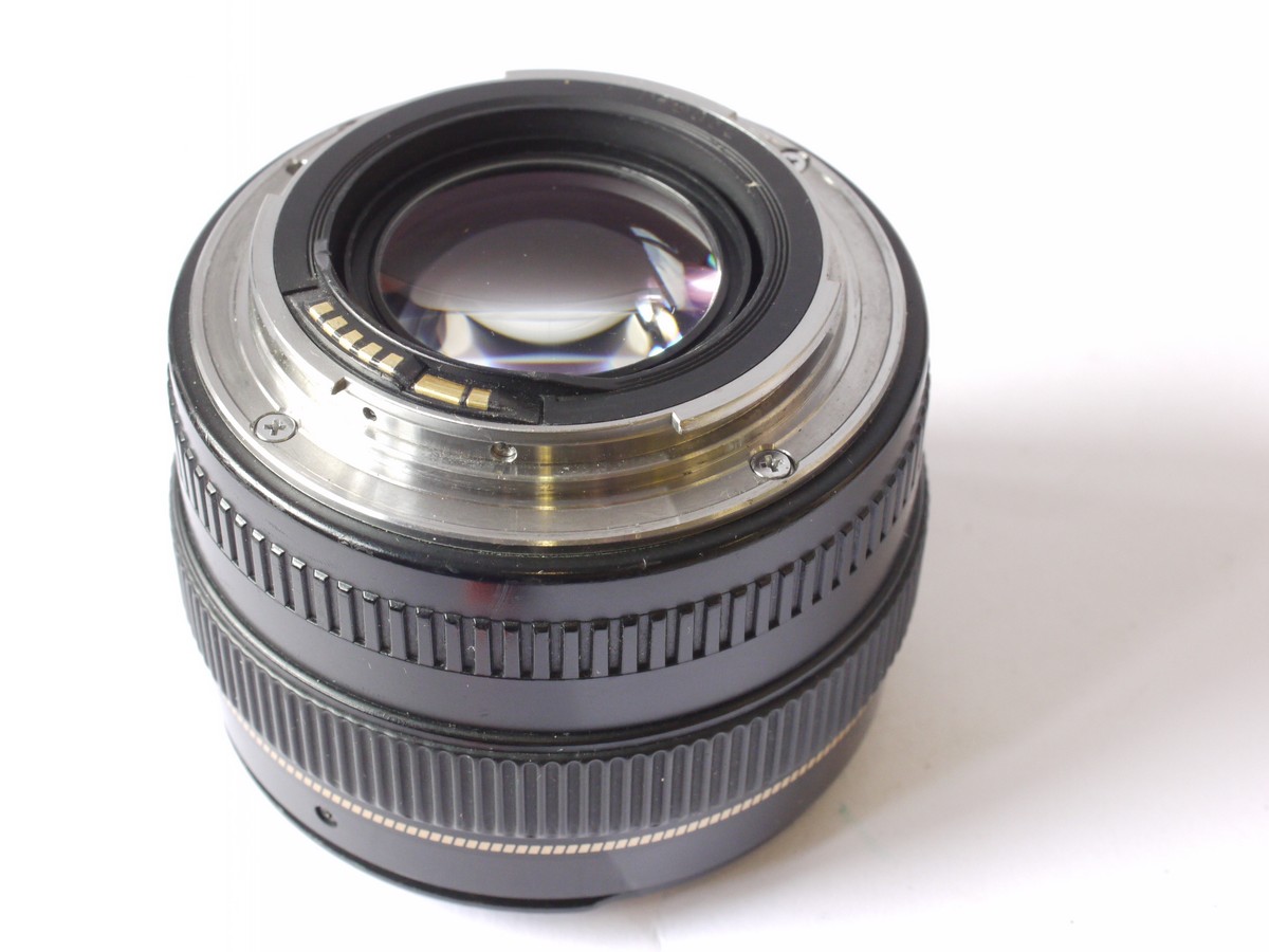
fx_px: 2200
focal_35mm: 60
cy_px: 476
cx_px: 634
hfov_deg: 32.2
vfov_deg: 24.4
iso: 800
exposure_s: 1/20
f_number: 10
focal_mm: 30
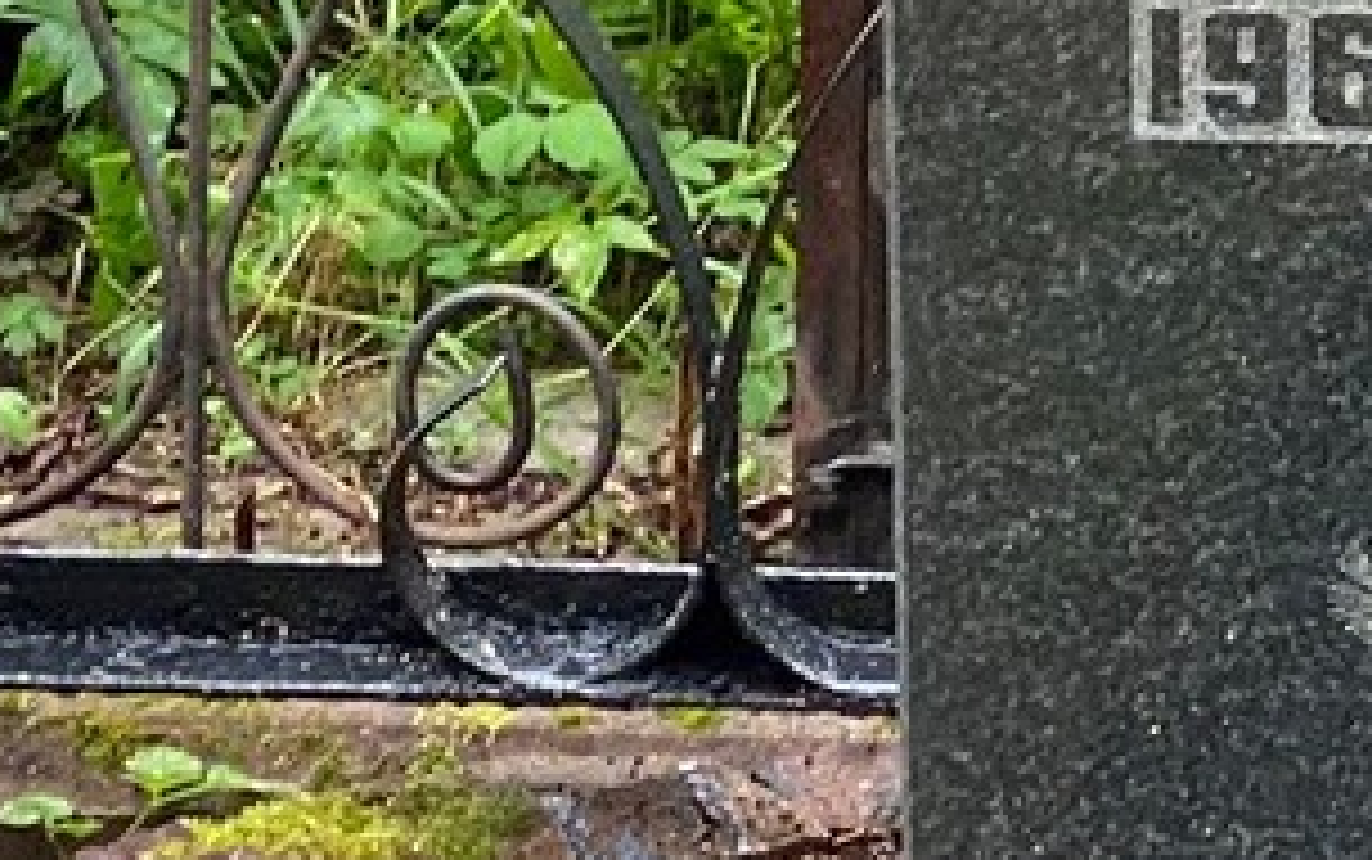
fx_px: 9727
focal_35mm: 260
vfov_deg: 5.0
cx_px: 2060
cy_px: -243
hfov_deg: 7.9
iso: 160
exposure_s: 1/121
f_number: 2
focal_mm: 6
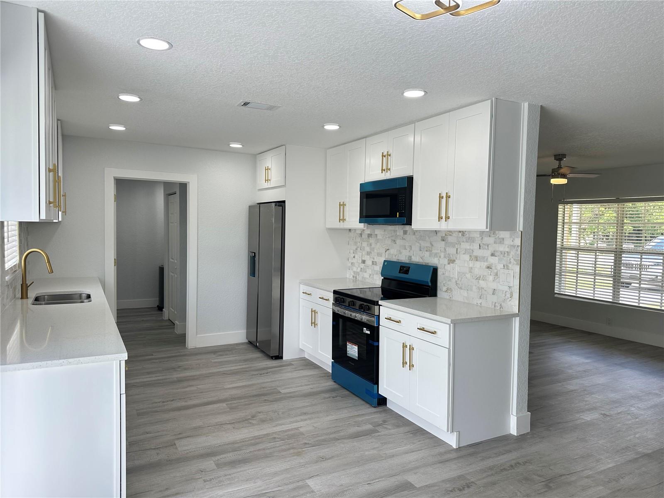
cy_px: 249
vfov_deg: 56.8
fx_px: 460
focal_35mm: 24
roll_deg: -1.2
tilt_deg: -3.2
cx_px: 332
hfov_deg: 71.6
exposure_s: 1/226
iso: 80
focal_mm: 6.86
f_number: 1.78
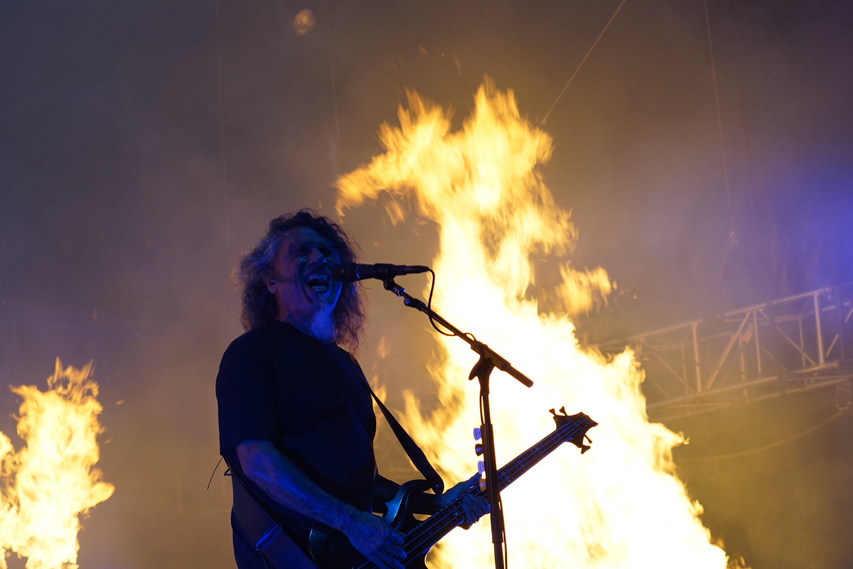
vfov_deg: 11.4
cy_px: 366
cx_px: 418
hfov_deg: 17.1
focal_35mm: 120
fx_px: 2843
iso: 100
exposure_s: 1/100
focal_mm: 58
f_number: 5
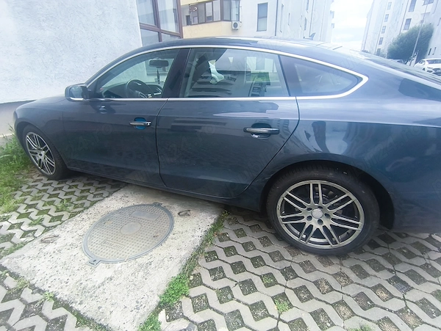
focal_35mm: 15
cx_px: 220
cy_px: 166
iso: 50
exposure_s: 1/1188
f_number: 2.2
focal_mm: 1.65
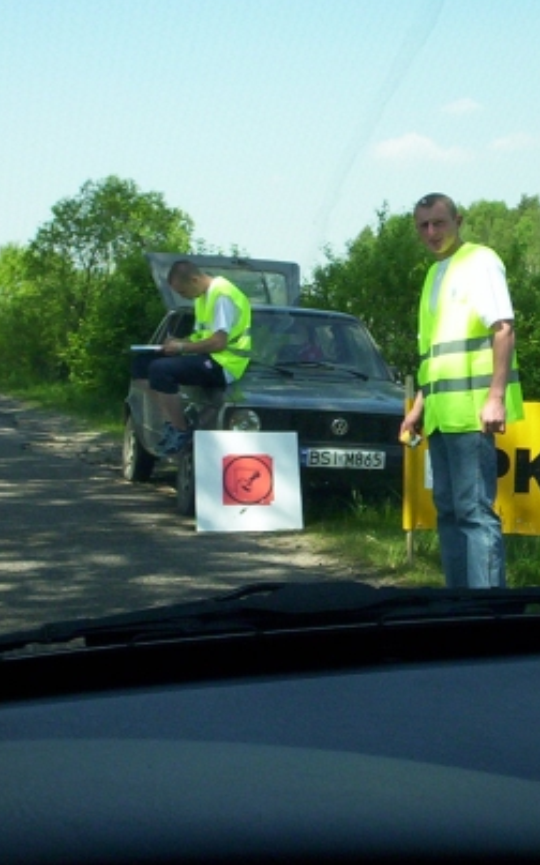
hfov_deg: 20.2
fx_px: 1509
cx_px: 351
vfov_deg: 31.9
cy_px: 363
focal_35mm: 64
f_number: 4.5
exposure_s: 1/333
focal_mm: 4.99
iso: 100
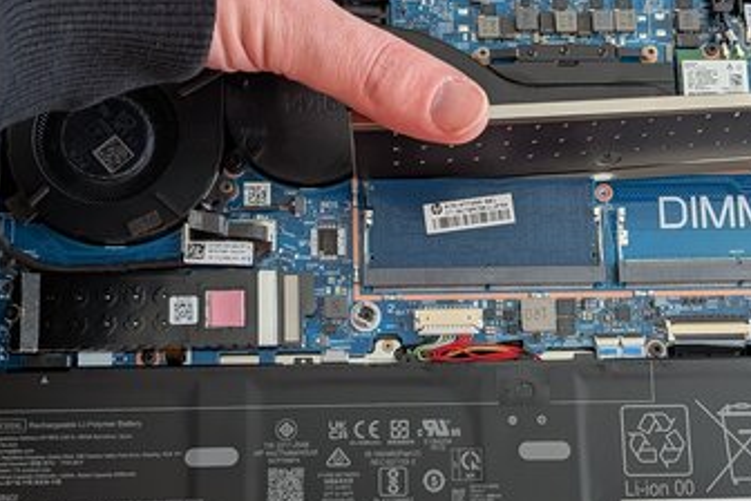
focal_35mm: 44
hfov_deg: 44.4
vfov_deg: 30.2
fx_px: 918
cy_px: 349
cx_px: 425
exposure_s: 1/100
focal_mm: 4.53
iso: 34
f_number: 1.7
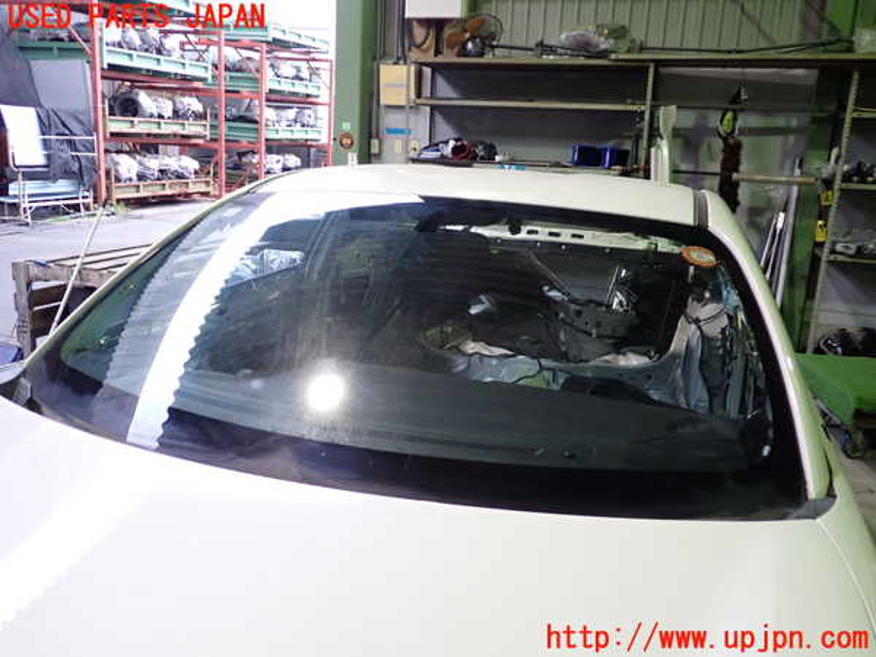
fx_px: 759
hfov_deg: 60.0
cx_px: 438
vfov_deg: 46.8
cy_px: 328
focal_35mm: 30
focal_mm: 5.4
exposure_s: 1/30
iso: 200
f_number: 2.3
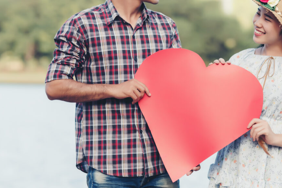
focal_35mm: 239
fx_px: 1872
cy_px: 78
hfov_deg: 8.6
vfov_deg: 5.8
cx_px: 121
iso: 100
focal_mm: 135
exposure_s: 1/250
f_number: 4
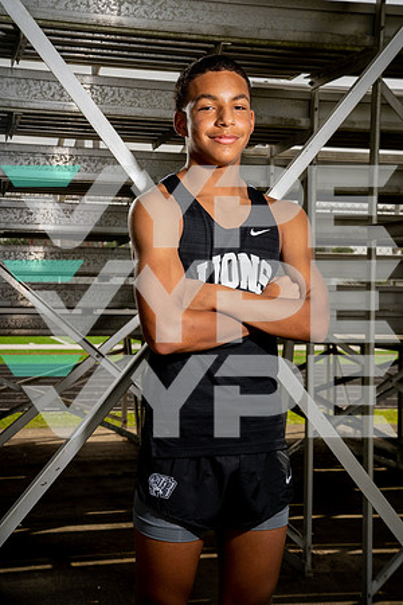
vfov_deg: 31.9
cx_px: 202
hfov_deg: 21.6
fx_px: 1058
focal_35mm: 63
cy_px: 302
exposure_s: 1/125
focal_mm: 63
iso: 100
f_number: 10
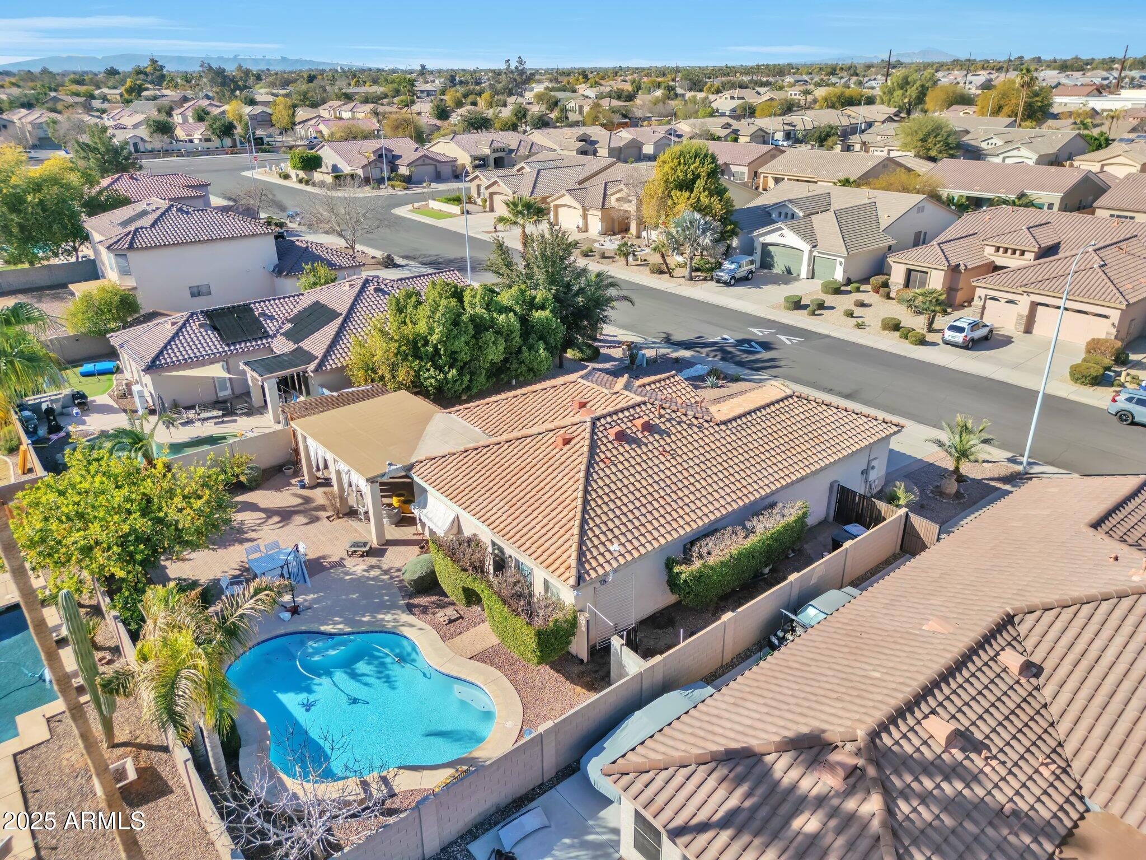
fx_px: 795
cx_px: 573
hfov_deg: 71.6
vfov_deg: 56.8
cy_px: 430
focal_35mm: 24
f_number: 1.7
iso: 140
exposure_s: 1/2500
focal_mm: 6.72
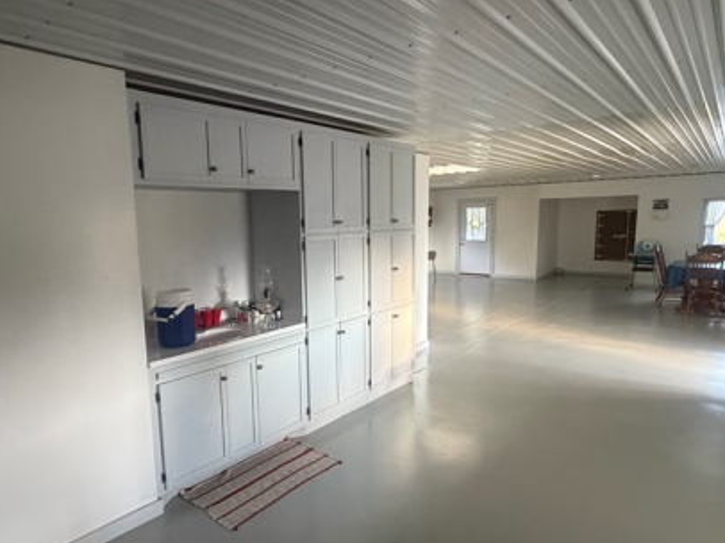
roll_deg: +0.7
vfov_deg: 58.8
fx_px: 481
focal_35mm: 23
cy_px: 288
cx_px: 333
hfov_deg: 73.8
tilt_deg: -6.3
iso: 640
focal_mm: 2.22
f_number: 2.2
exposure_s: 1/60
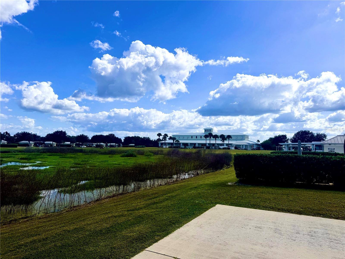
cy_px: 130
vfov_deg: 56.8
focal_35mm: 24
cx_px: 172
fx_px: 239
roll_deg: -1.0
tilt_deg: +2.8
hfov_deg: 71.6
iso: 80
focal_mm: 6.76
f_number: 1.78
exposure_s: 1/9091
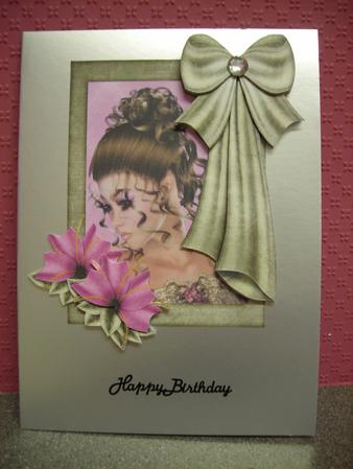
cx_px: 176
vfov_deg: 48.9
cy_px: 234
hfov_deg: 37.8
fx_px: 515
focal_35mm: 38
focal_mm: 6.3
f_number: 3.2
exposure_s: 1/4
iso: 93
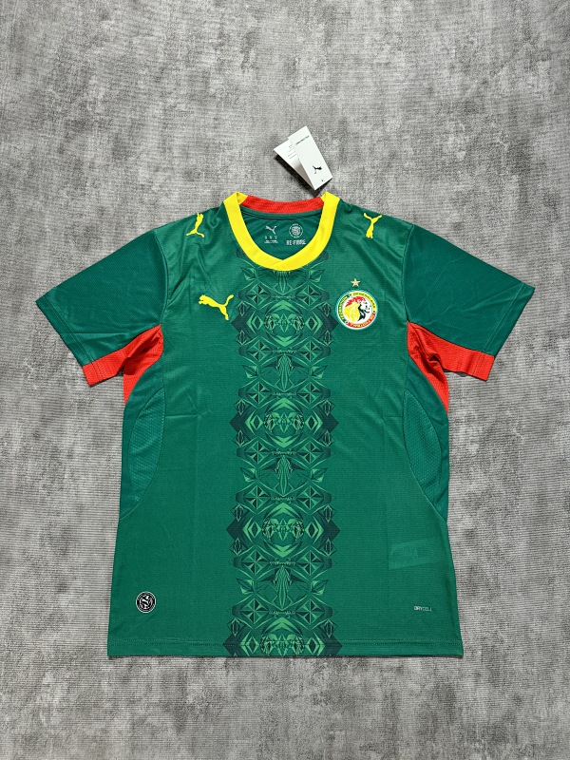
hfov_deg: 56.8
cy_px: 380
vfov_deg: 71.6
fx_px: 527
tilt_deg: -79.7
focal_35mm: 24
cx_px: 285
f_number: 1.78
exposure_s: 1/50
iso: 320
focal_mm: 6.76
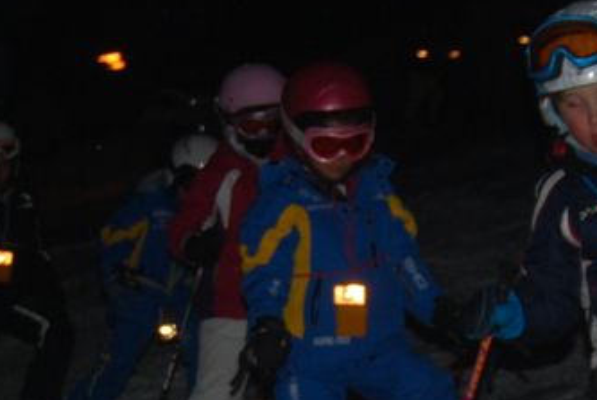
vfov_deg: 6.7
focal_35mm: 202
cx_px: 190
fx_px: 3354
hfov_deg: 10.2
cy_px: 625
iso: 200
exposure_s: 1/60
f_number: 4.2
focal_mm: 28
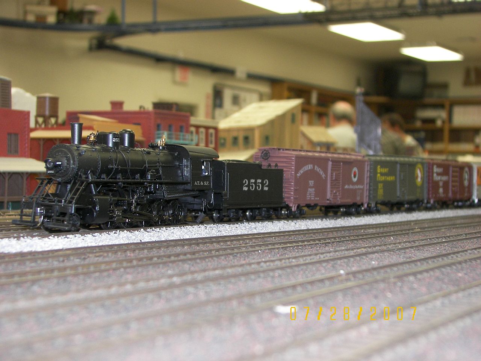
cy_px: 180
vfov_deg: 19.6
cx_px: 240
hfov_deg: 26.0
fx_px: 1042
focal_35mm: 75
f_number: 2.8
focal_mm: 12.4
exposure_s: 1/40
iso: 100
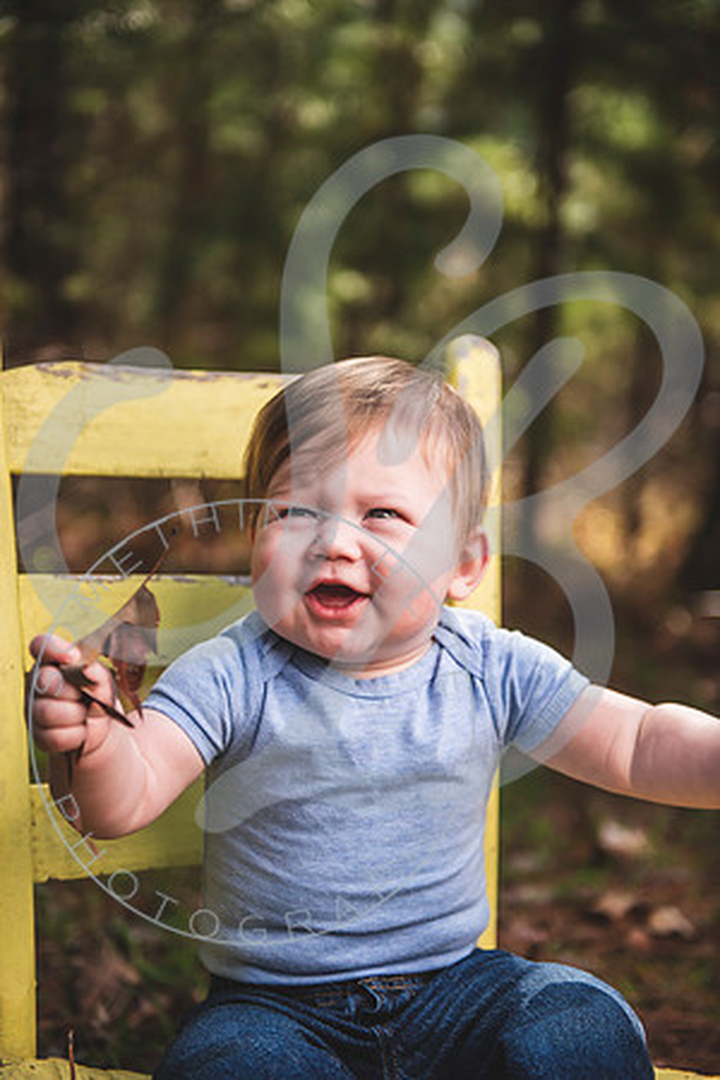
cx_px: 360
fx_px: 1740
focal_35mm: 58
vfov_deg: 34.5
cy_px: 540
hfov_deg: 23.4
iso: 100
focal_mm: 58
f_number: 2.8
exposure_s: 1/640
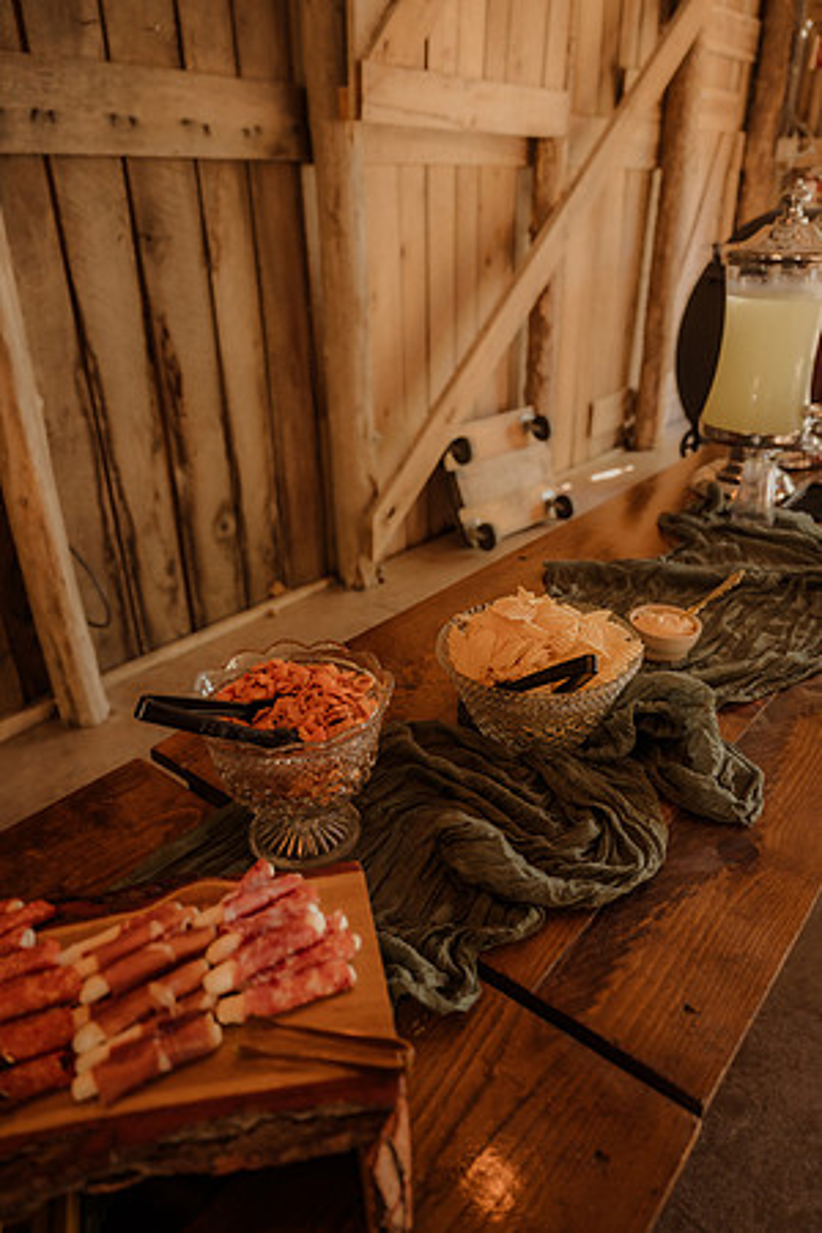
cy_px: 616
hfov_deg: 53.1
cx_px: 411
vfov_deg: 73.7
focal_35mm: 24
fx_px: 822
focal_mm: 24
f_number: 2.8
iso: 640
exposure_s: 1/125
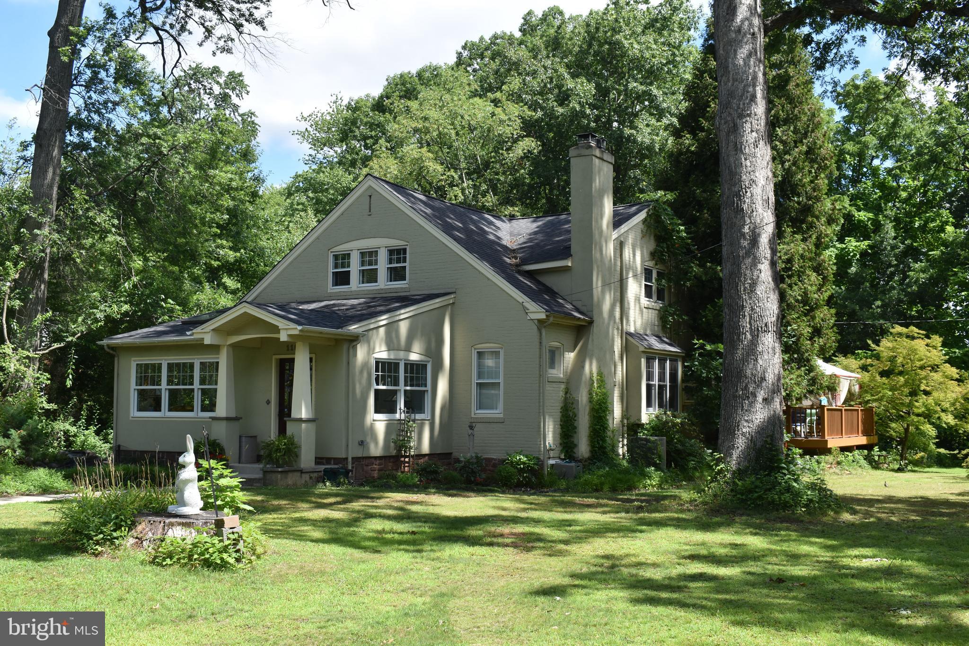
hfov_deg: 47.9
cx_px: 484
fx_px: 1090
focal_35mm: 40
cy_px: 323
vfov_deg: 33.0
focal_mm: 27
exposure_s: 1/250
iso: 140
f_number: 8
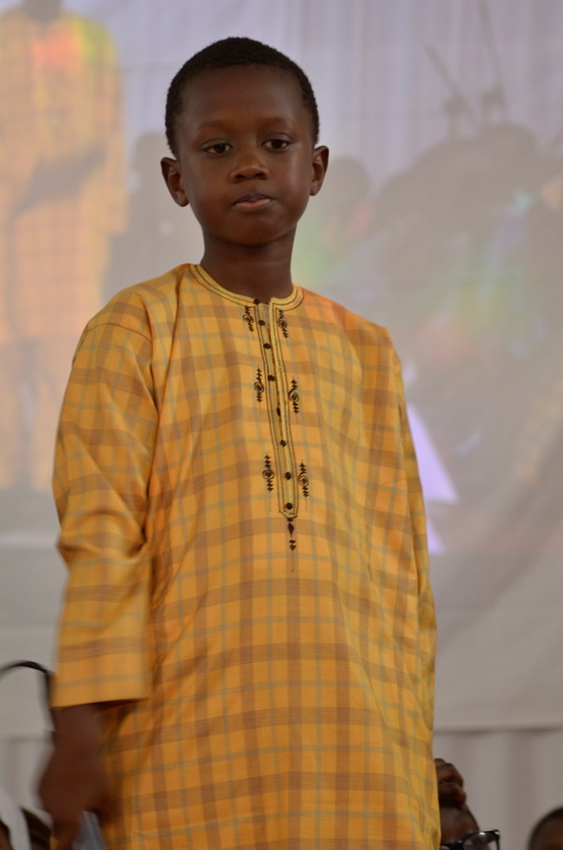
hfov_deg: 9.6
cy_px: 425
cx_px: 282
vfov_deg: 14.4
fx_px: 3358
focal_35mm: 142
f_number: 4
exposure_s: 1/50
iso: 640
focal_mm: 95
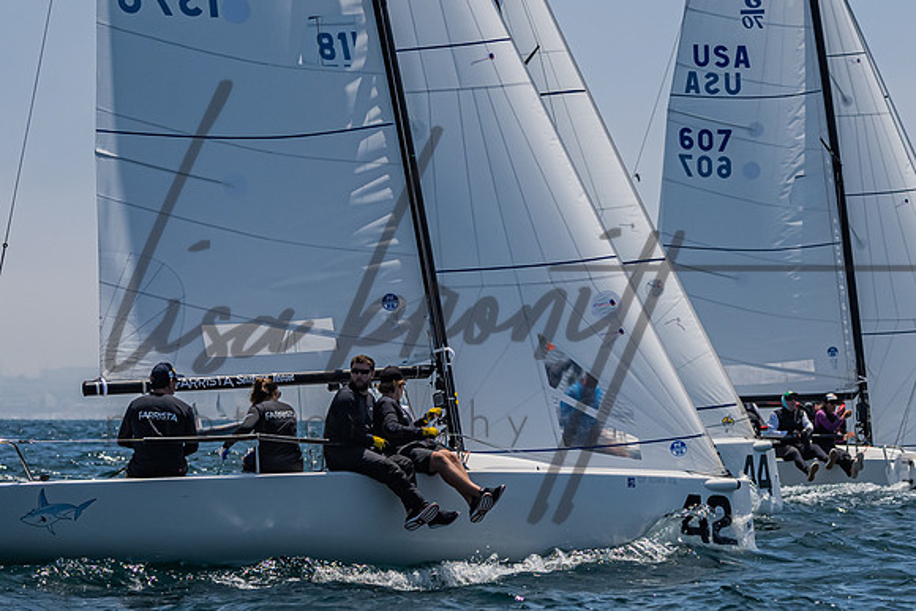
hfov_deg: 7.3
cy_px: 416
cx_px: 590
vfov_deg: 4.9
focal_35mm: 282
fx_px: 7187
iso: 400
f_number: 6.3
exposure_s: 1/3200
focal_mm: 140
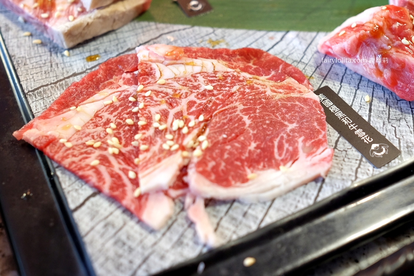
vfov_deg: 37.9
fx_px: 402
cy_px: 138
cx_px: 207
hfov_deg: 54.4
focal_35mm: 35
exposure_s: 1/40
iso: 1250
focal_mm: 23
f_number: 2.8
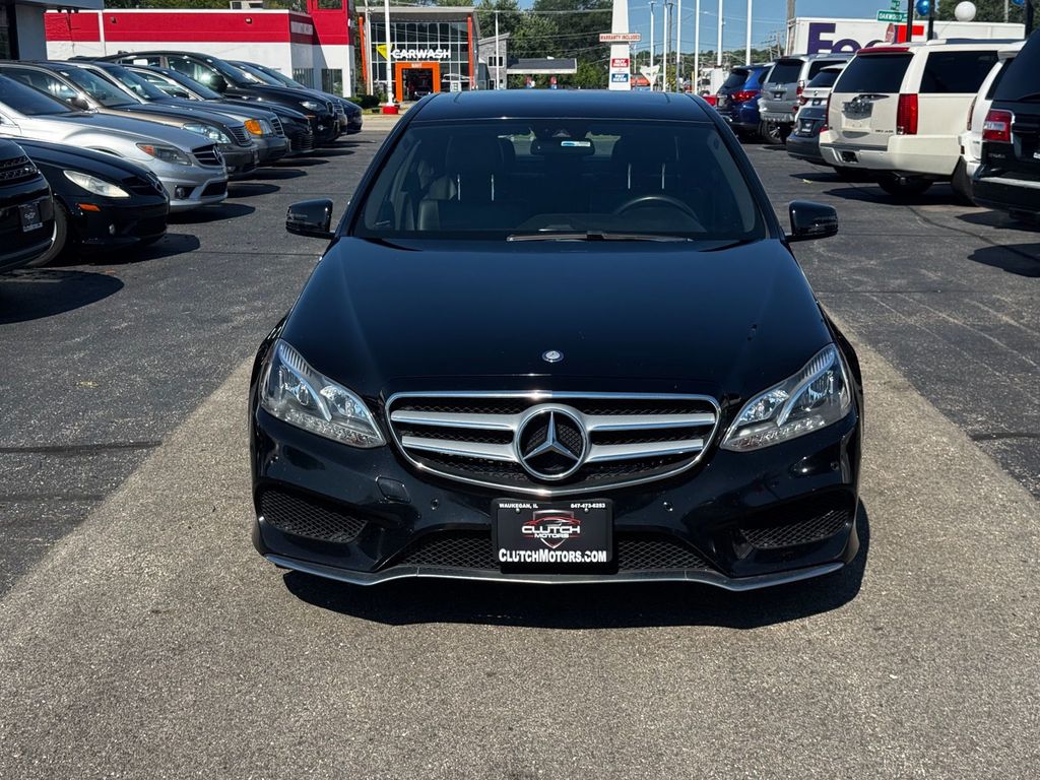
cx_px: 520
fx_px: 1442
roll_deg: +0.5
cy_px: 390
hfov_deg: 39.7
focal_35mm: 48
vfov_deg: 30.3
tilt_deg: -13.0
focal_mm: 6.76
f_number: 1.78
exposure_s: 1/3096
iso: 64
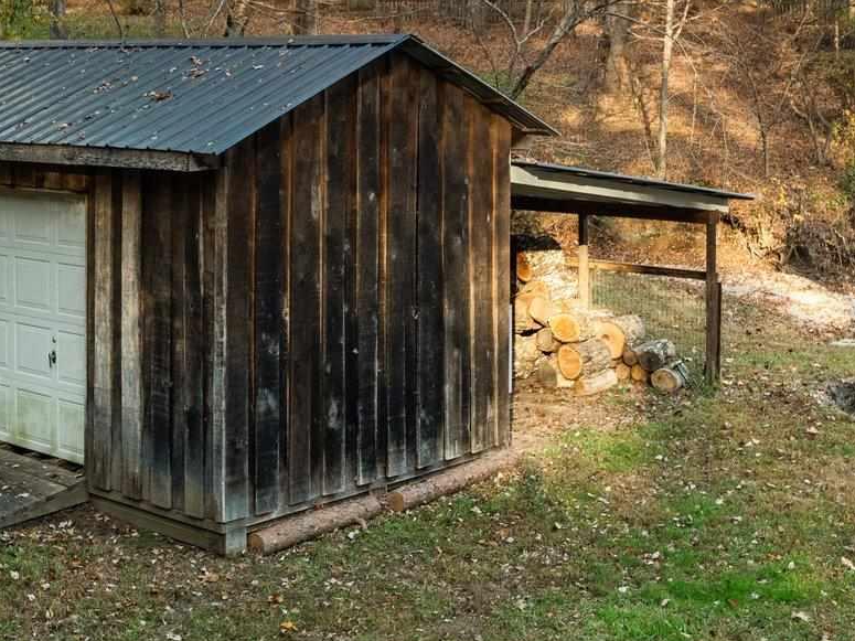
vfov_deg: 23.8
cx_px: 385
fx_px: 1506
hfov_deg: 31.7
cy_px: 169
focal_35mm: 61
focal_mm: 24
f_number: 7.1
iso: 1000
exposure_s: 1/160
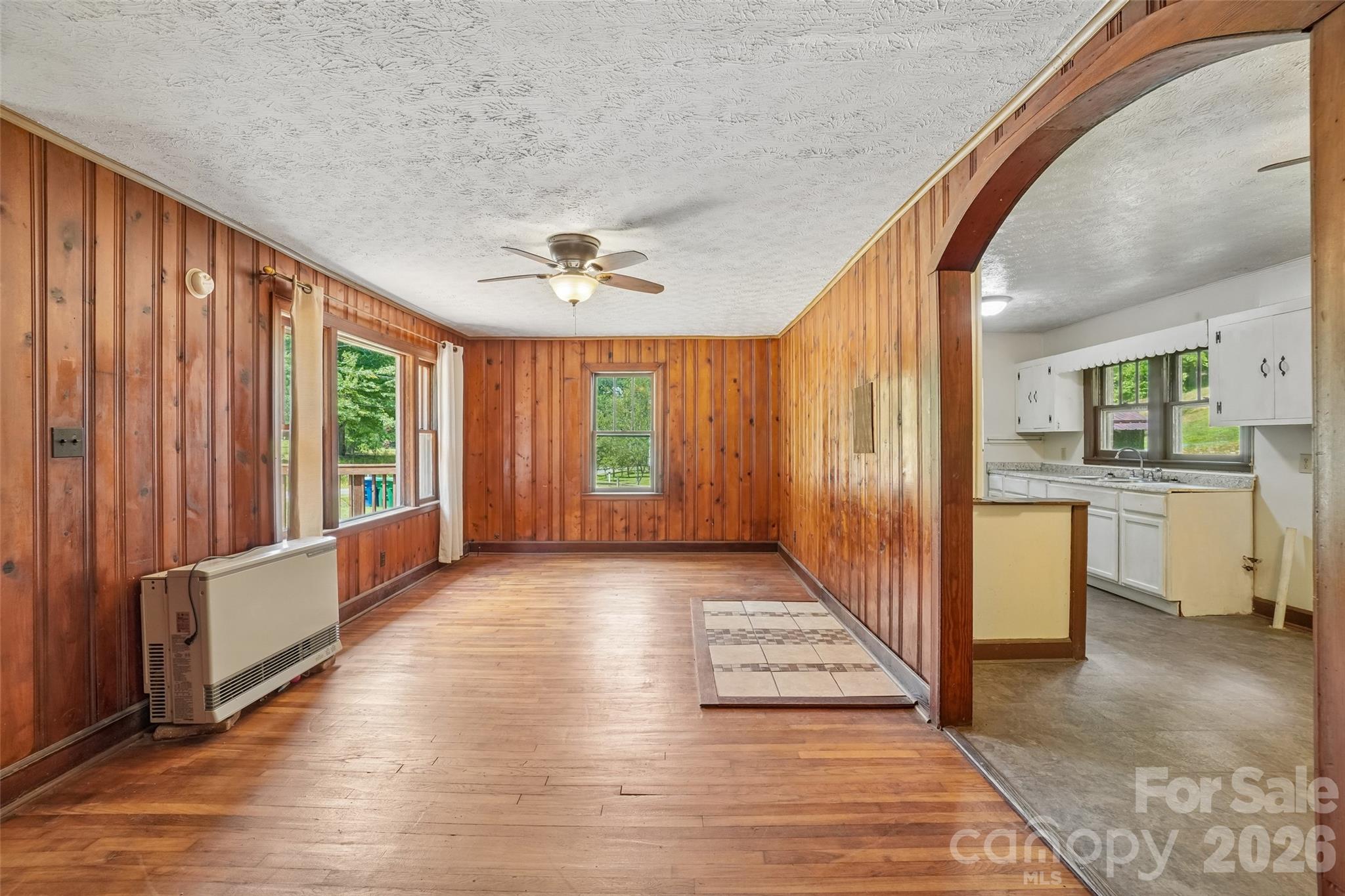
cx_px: 672
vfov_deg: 77.3
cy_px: 448
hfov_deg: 100.4
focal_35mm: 15
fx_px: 560
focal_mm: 10
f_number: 8
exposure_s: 1/15
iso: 400
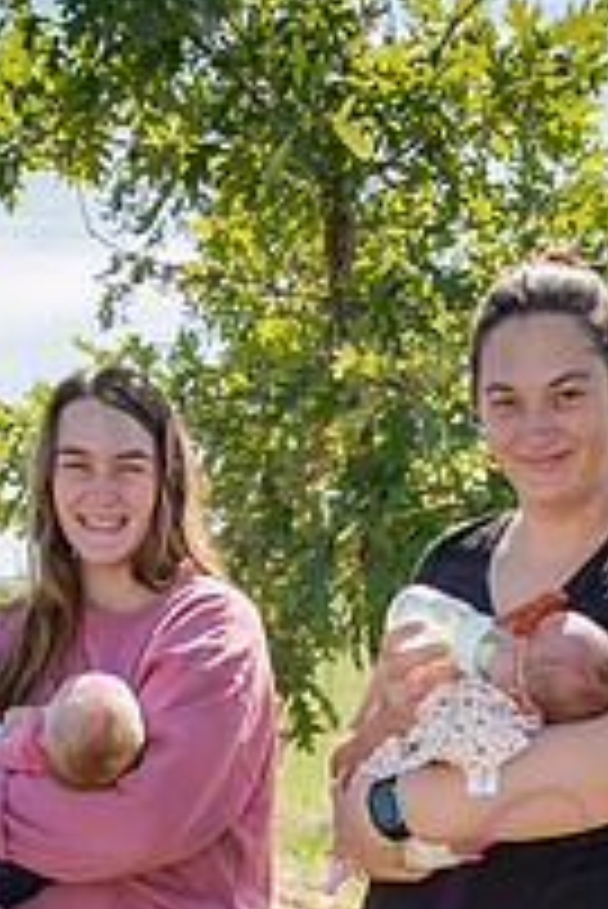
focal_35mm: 69
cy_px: 855
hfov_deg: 19.8
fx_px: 1745
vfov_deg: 27.9
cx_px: 324
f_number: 10
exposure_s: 1/500
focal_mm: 31
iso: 400
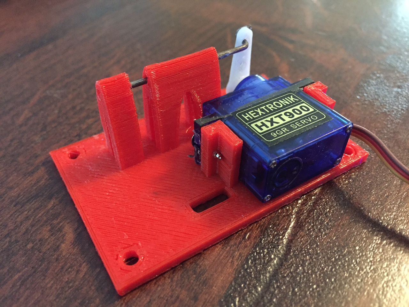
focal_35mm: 29
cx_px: 204
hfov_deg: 61.7
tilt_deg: -44.1
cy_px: 154
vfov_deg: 48.2
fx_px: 343
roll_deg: -0.1
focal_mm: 4.15
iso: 500
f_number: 2.2
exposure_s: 1/17
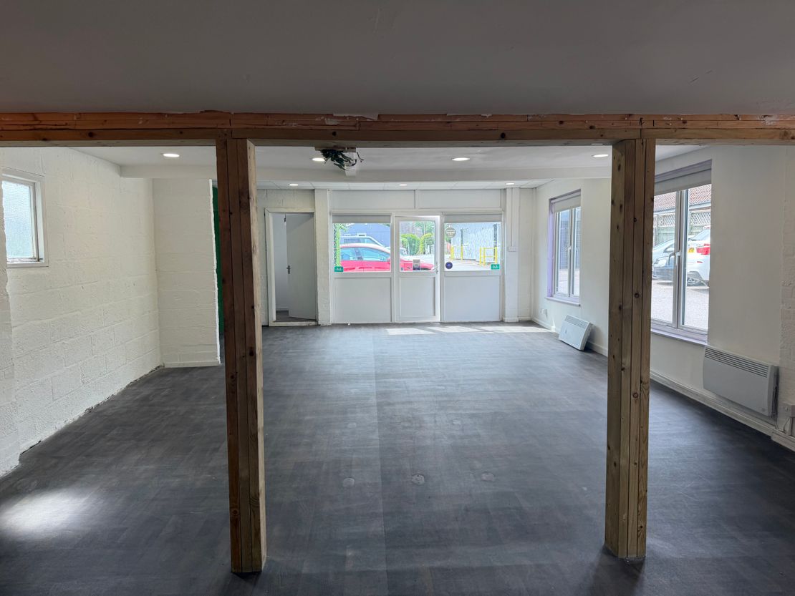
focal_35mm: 24
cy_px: 298
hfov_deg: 71.6
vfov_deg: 56.8
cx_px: 398
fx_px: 551
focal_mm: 6.76
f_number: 1.78
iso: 64
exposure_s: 1/286
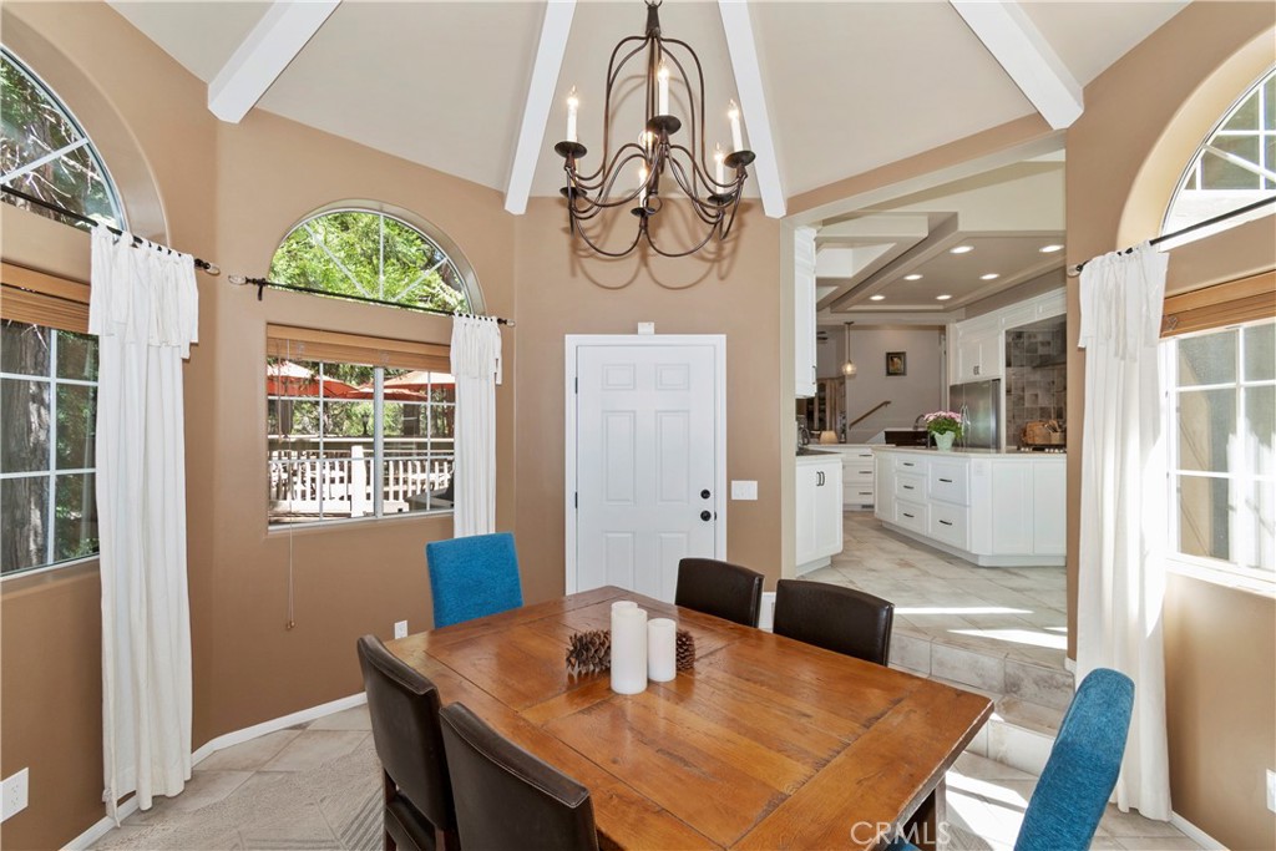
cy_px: 426
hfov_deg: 100.4
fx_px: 532
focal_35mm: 15
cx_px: 638
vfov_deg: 77.3
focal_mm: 10
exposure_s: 1/30
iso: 220
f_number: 8
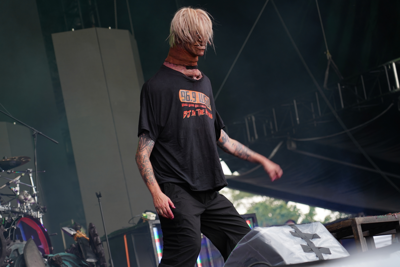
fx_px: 1167
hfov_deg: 19.5
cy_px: 134
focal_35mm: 105
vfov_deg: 13.0
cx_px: 200
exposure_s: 1/125
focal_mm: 105
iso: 250
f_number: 4
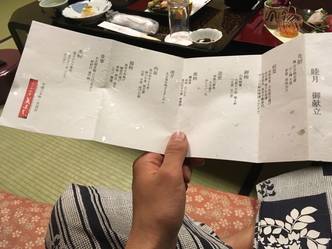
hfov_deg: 61.7
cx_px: 166
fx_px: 278
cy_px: 124
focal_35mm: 29
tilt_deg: -41.1
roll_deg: +7.9
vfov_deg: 48.2
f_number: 2.2
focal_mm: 4.15
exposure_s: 1/30
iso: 100
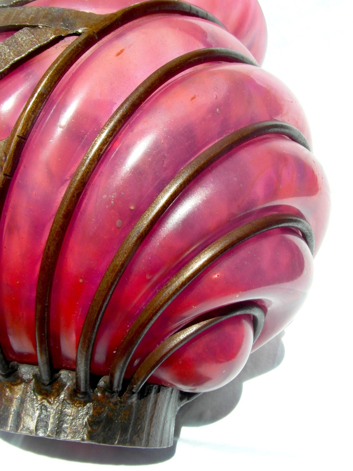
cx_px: 173
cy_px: 240
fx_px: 449
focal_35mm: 33
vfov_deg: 55.3
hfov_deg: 42.9
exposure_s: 1/350
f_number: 5.6
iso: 80
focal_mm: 5.3
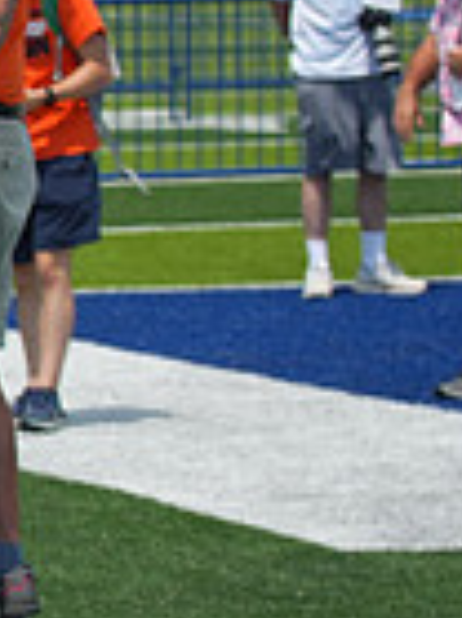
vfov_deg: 4.9
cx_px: -795
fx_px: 7147
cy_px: 353
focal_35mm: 401
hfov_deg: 3.6
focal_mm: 100
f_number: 5.6
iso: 400
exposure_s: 1/3200
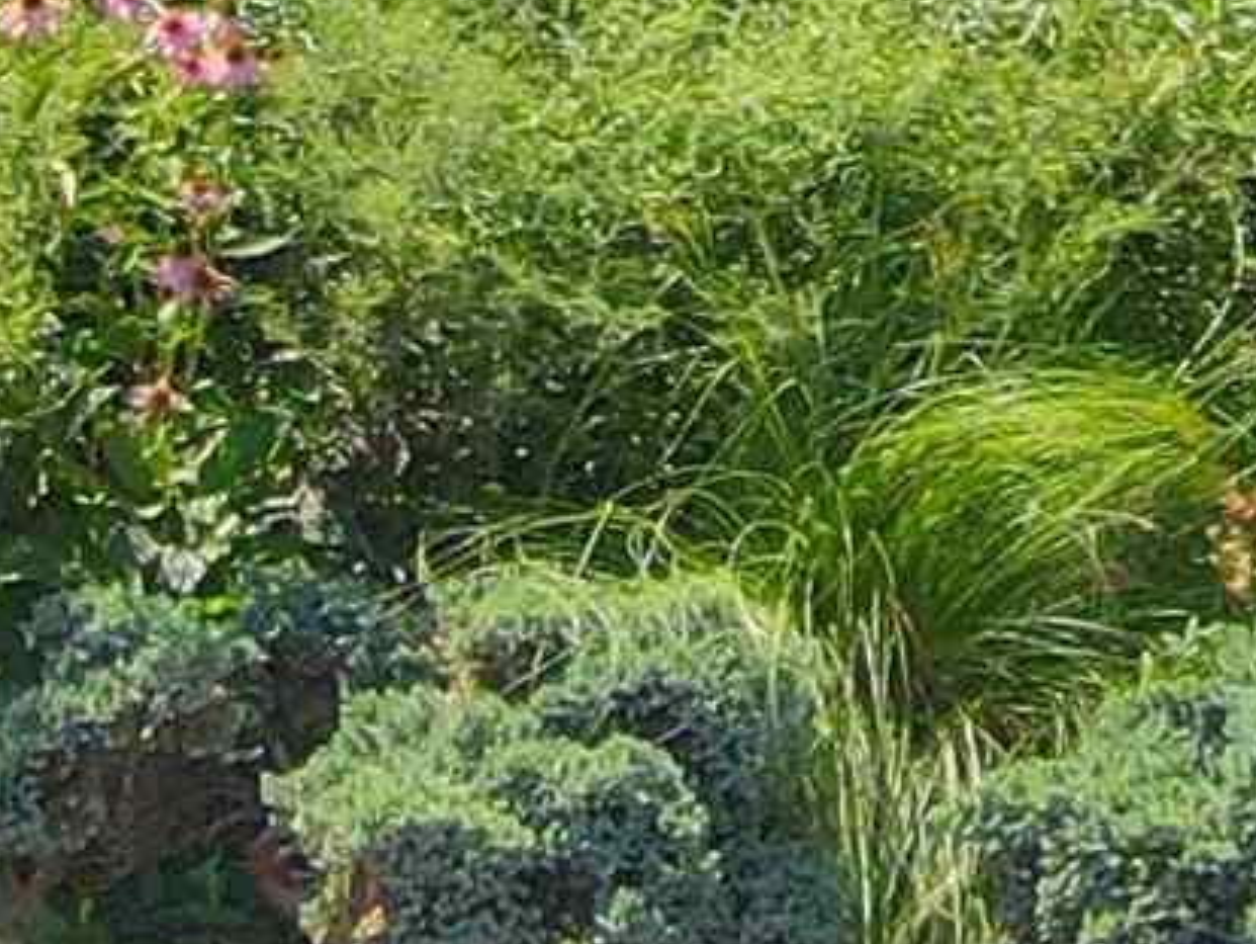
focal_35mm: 178
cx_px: 1517
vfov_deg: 7.7
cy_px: -1457
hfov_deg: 10.9
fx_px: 6462
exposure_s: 1/500
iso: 100
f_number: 2.8
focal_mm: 4.5
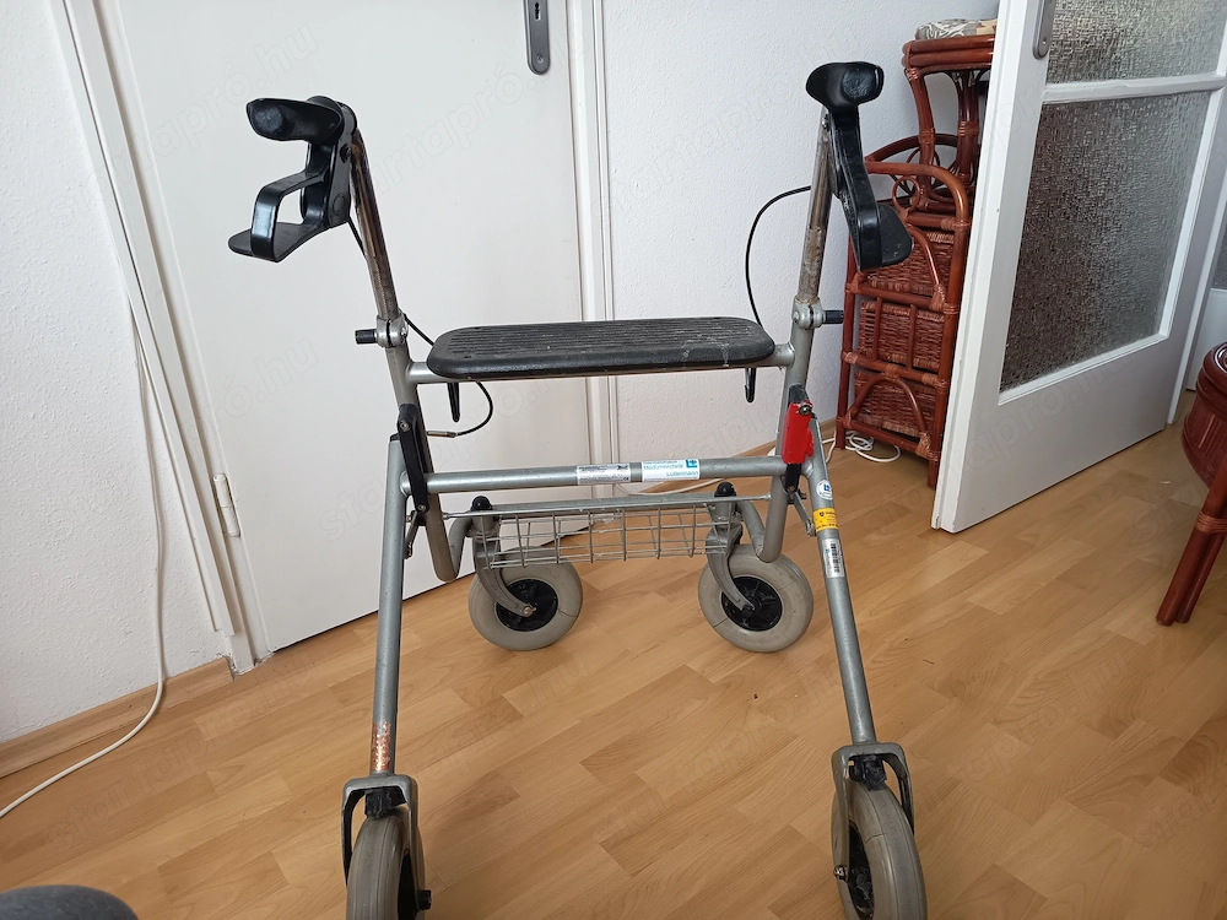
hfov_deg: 71.6
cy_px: 460
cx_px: 614
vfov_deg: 56.8
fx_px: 851
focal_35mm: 24
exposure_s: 1/33.3
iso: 346
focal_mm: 5.24
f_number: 1.7
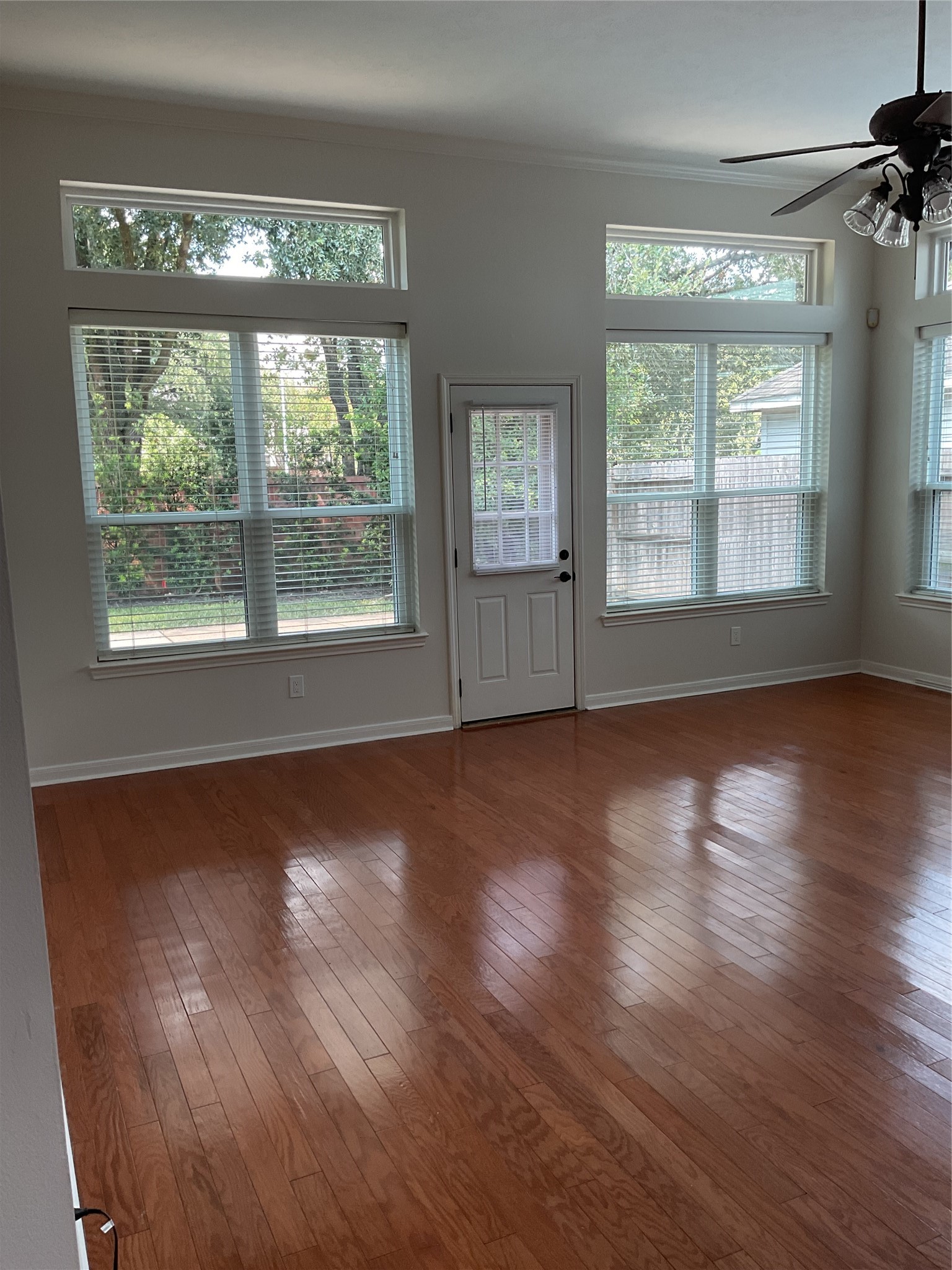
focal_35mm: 29
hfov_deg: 48.2
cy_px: 635
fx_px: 1063
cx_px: 476
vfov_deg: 61.7
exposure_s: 1/60
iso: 40
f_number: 1.8
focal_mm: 3
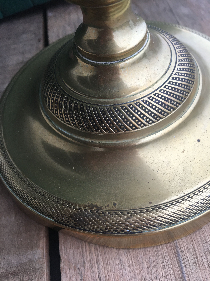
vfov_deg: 61.7
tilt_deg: -53.5
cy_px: 140
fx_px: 235
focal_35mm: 29
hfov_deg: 48.2
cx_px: 105
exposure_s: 1/33
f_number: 2.2
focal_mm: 4.15
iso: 40
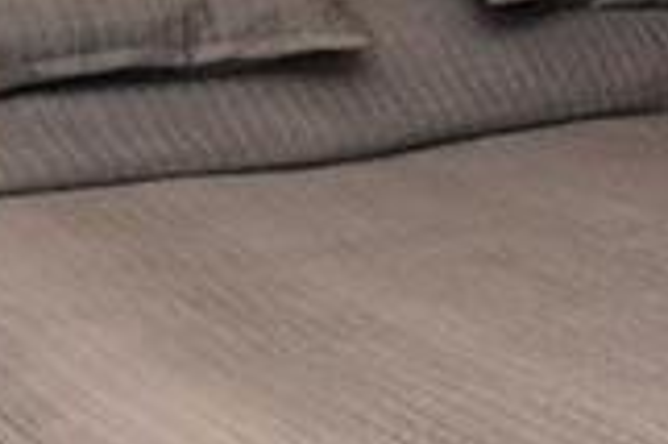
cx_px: 1070
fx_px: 1950
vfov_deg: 12.7
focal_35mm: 105
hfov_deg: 17.1
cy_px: -58
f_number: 2.8
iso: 6400
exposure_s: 1/60
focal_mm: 11
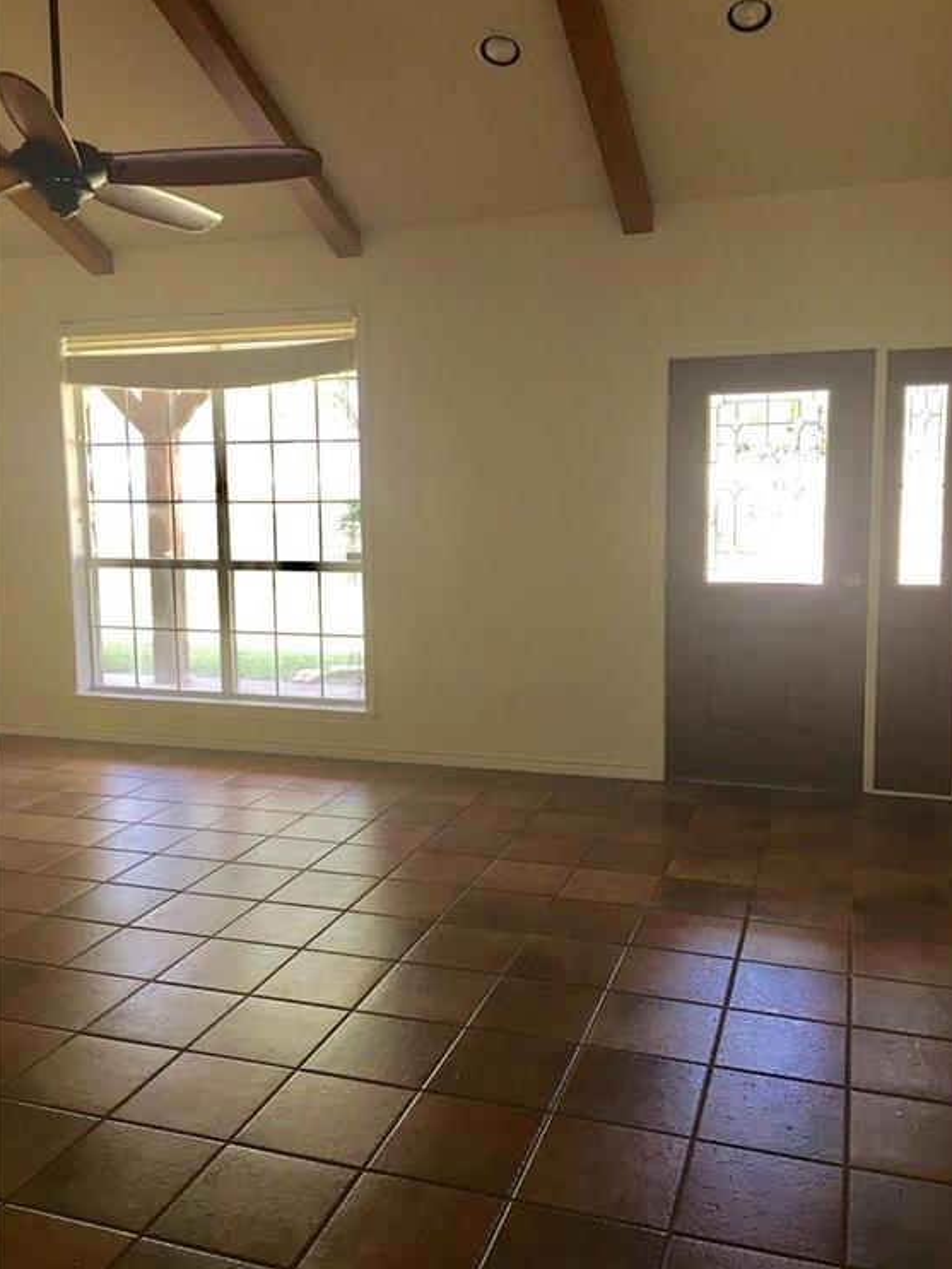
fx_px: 1099
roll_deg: +0.8
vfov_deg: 59.9
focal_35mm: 30
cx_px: 484
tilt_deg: -5.1
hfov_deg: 46.8
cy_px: 614
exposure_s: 1/30
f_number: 2.2
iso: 32
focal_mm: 4.15
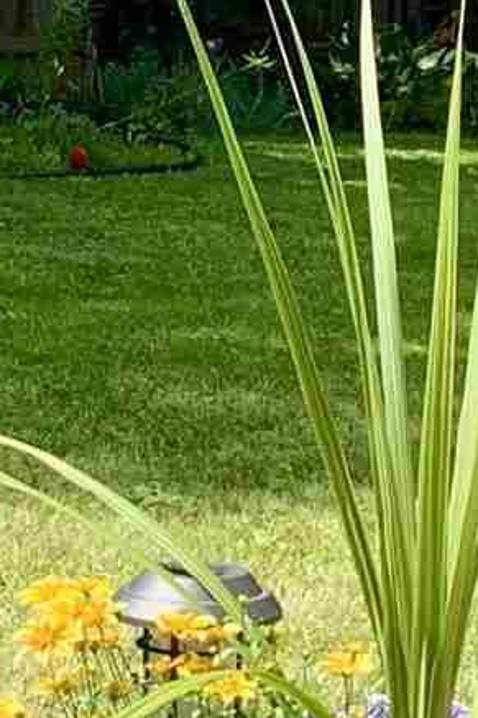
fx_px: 3787
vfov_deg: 10.8
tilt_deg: -6.4
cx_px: 539
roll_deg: -0.7
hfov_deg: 7.2
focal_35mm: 190
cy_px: 102
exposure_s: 1/597
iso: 25
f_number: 1.8
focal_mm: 4.25
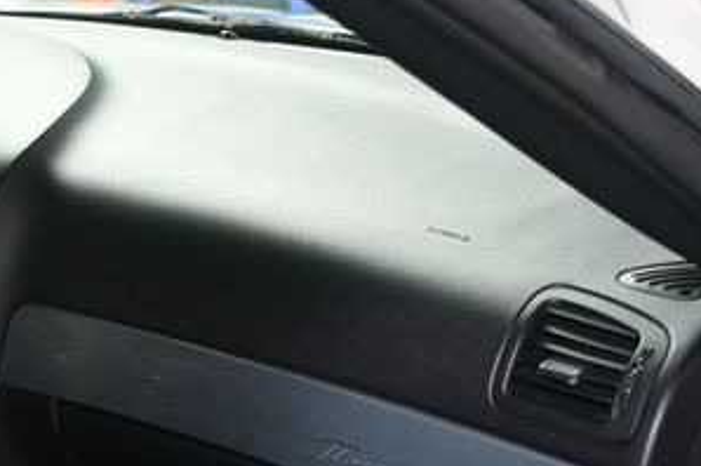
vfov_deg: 15.7
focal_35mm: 86
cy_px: 407
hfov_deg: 22.7
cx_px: -9
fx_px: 1673
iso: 100
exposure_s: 1/160
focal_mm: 27
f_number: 4
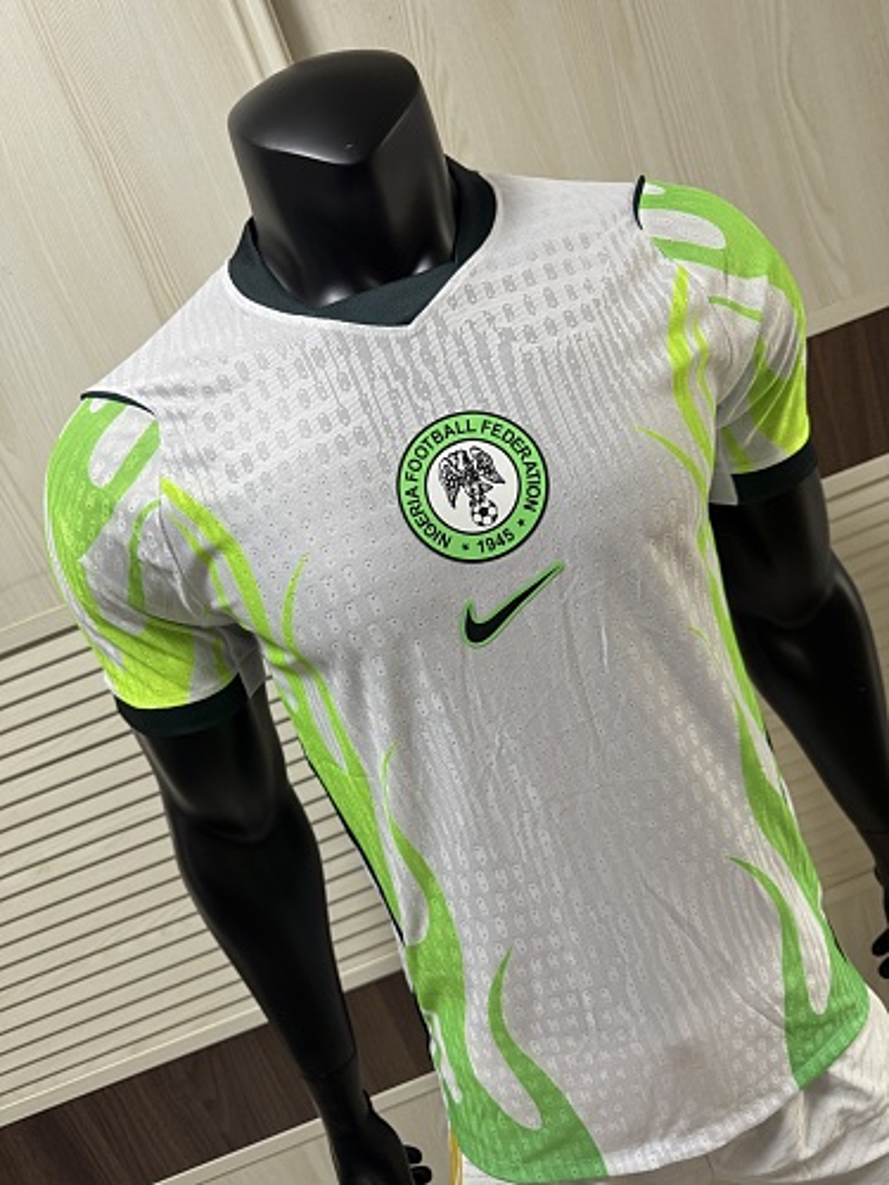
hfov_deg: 56.8
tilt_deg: -14.4
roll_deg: +20.2
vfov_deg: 71.6
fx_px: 822
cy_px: 592
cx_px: 444
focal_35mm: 24
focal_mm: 6.76
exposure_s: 1/96
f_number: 1.78
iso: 200
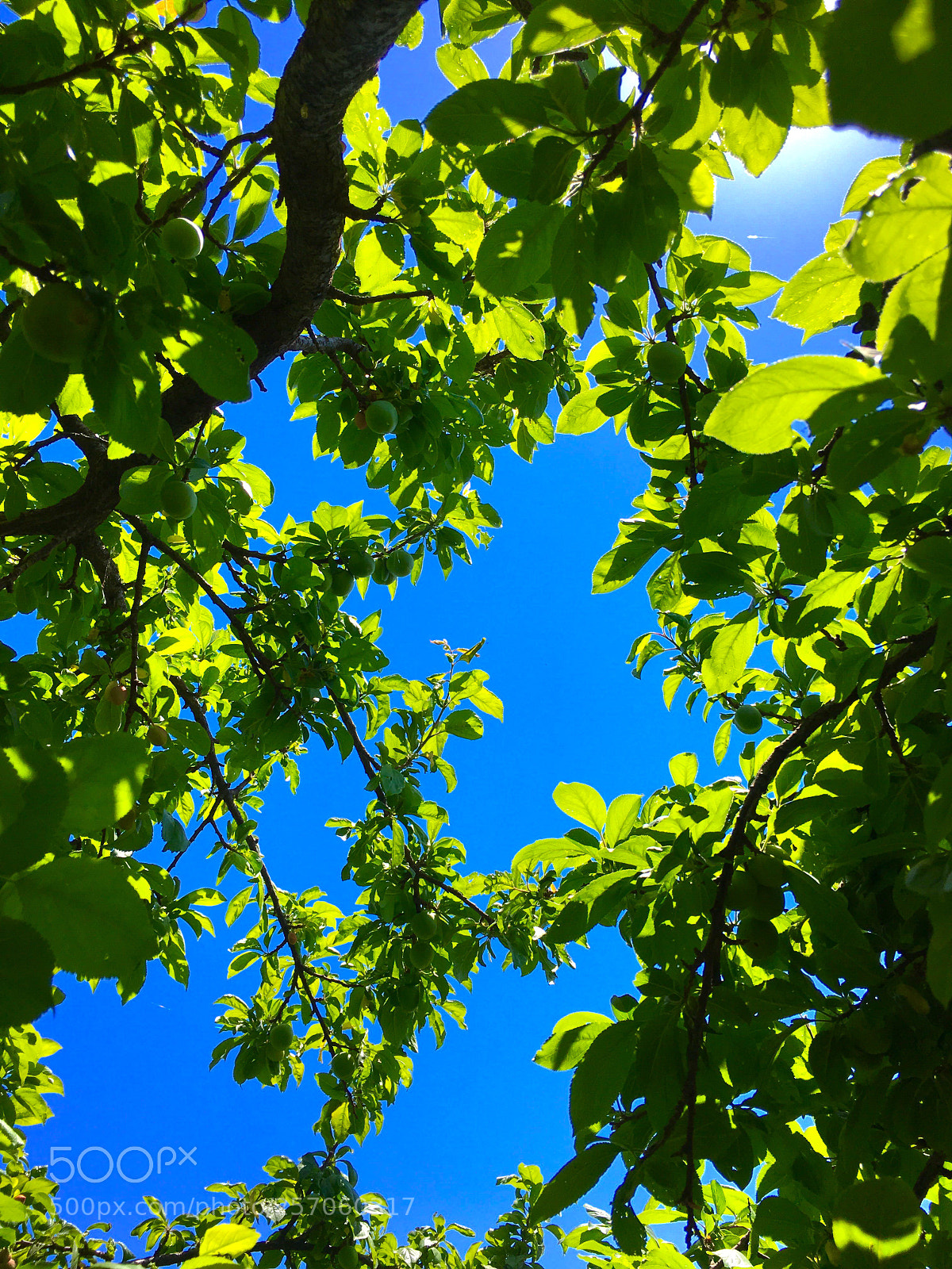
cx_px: 476
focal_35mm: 29
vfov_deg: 61.7
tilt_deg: +44.3
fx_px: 1063
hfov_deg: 48.2
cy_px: 634
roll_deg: +13.3
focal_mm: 4.15
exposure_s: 1/1508
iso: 25
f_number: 2.2
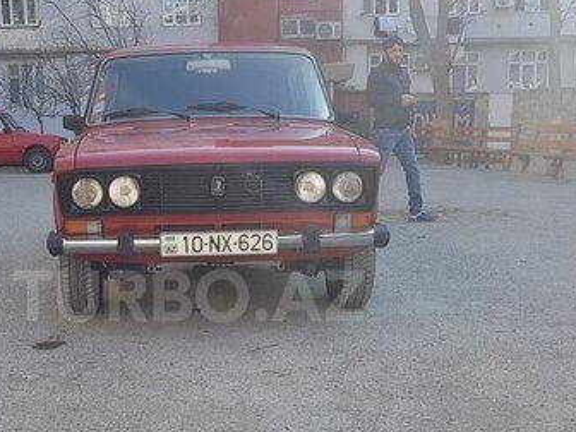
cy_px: 296
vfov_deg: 28.3
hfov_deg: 37.1
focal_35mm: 51
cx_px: 189
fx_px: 849
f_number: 1.7
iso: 40
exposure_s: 1/512
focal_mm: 4.2
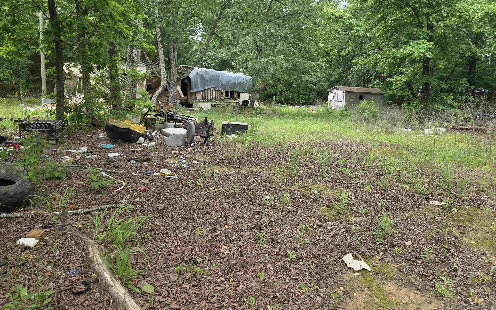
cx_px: 253
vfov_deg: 48.9
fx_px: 338
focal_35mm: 25
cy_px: 120
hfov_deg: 72.5
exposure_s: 1/359
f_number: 1.7
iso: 50
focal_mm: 6.3
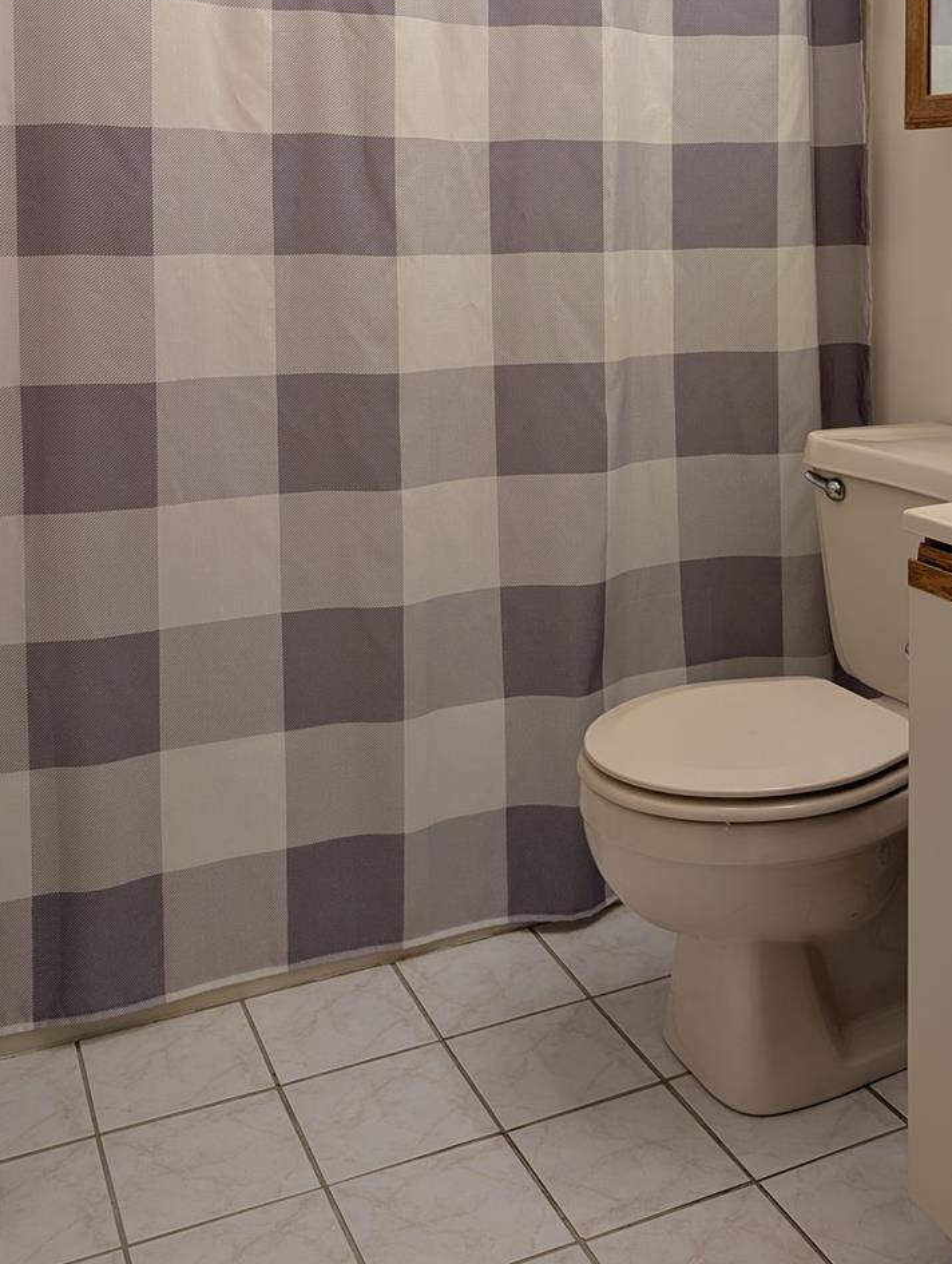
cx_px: 622
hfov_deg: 36.6
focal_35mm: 39
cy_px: 322
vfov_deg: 46.2
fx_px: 1426
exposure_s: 1/504
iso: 22
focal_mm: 6.9
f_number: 1.68
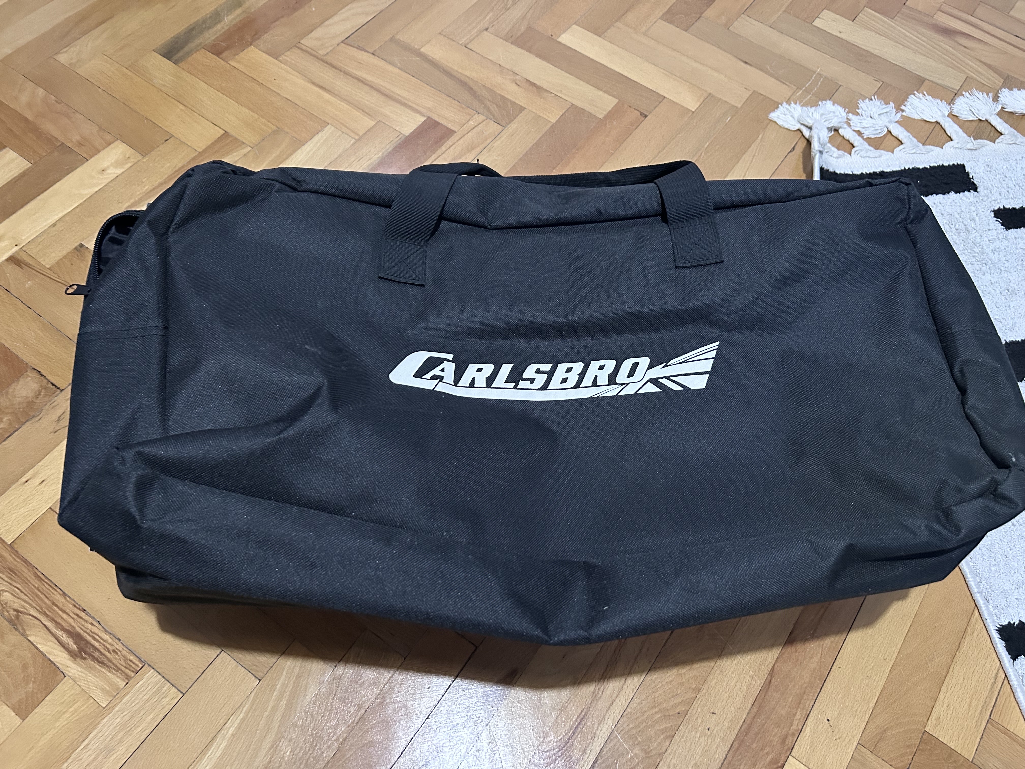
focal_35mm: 26
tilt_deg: -61.2
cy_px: 384
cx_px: 512
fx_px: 770
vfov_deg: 53.1
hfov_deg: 67.3
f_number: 1.5
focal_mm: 5.7
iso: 640
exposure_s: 1/35
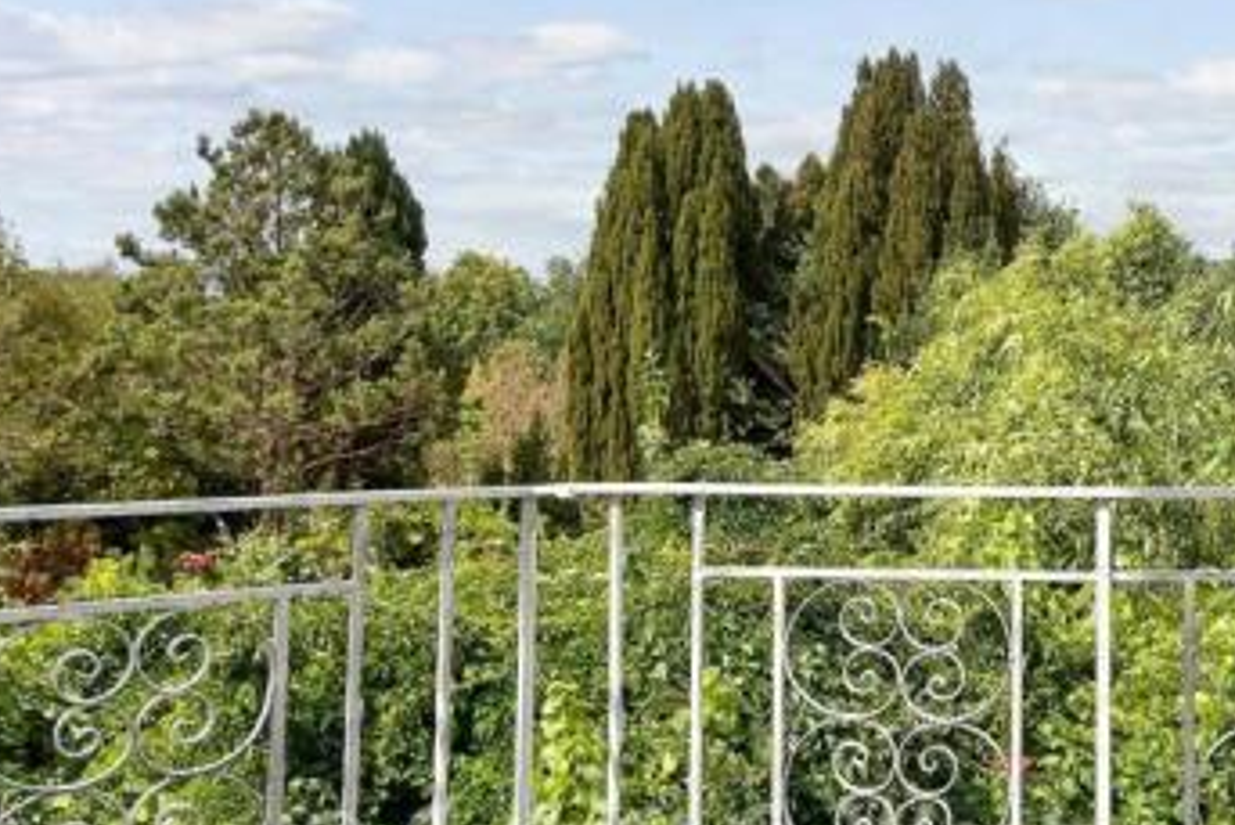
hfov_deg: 43.2
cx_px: 1064
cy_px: 304
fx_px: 1441
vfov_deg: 31.8
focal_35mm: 42
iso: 250
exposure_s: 1/250
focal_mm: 15
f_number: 8
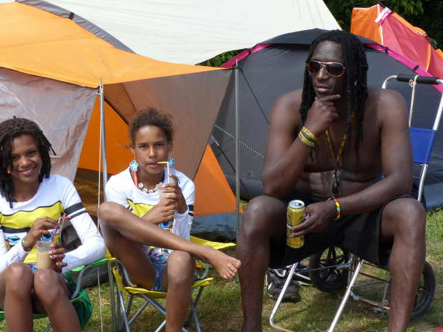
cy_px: 171
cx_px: 234
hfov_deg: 25.3
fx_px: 986
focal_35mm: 77
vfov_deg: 19.1
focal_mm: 9.1
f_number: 4
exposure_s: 1/500
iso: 100
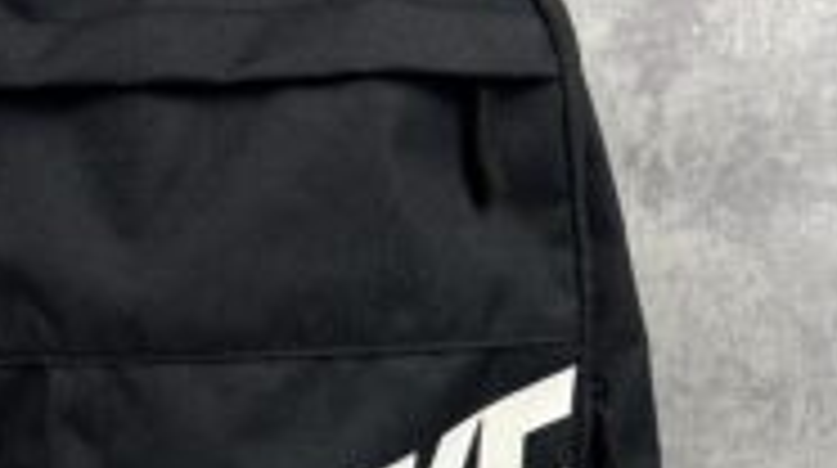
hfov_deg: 34.1
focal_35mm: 61
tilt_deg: -21.1
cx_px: 288
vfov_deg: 18.6
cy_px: 558
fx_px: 1352
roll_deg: +1.8
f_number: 1.5
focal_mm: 5.7
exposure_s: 1/332
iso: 50
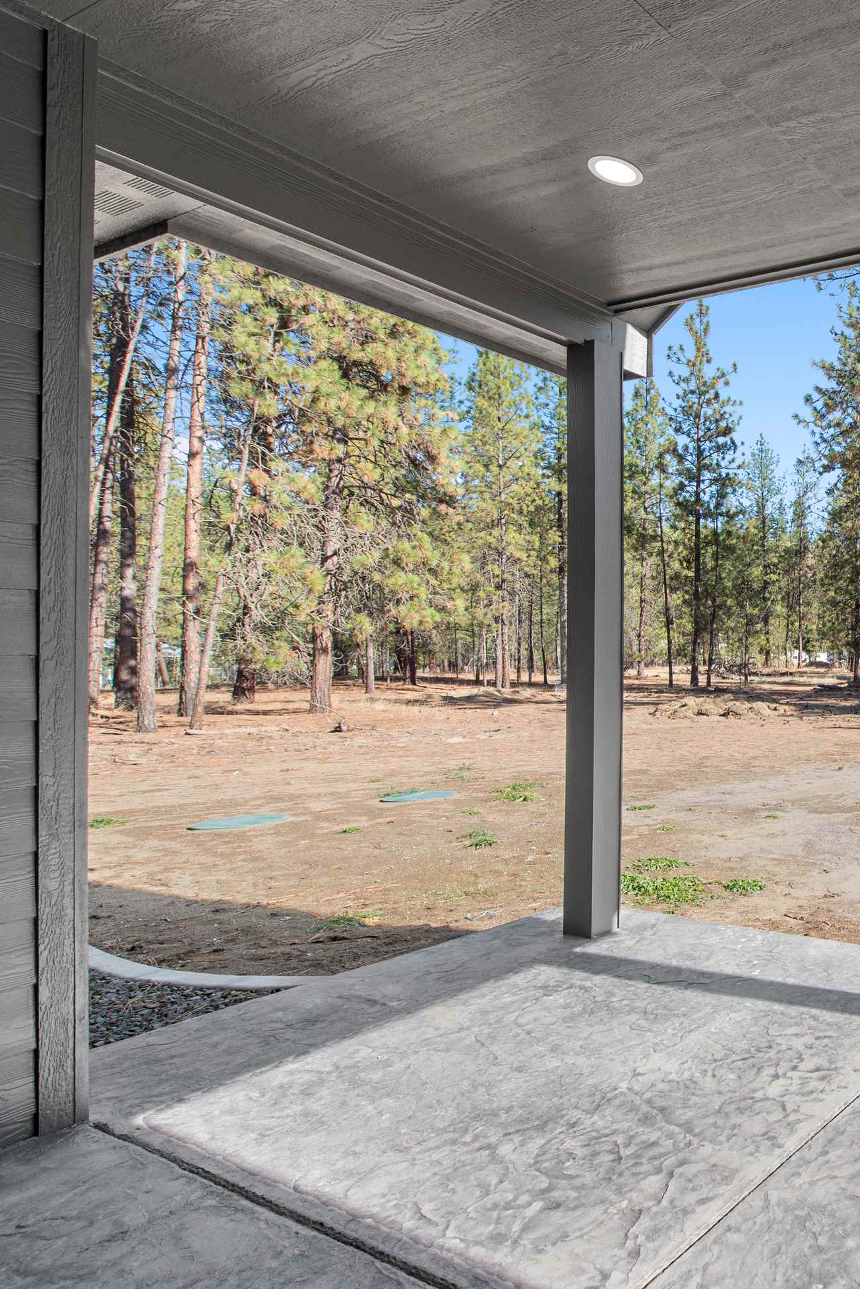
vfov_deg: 78.5
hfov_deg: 41.5
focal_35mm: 22
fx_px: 788
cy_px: 667
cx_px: 1004
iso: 100
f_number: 8
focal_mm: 14
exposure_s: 1/100
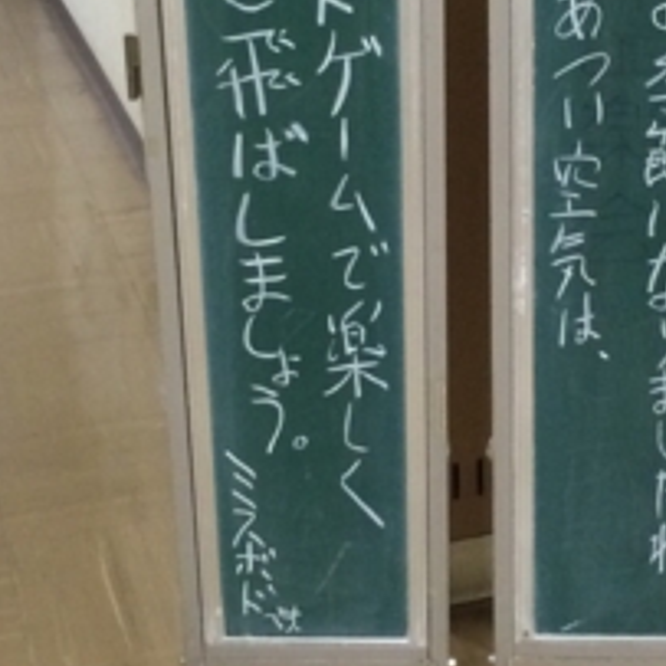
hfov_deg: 21.3
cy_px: 256
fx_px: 1763
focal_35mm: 81
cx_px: 443
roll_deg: +1.8
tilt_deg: -21.4
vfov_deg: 21.4
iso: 320
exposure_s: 1/17
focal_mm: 4.15
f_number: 2.2
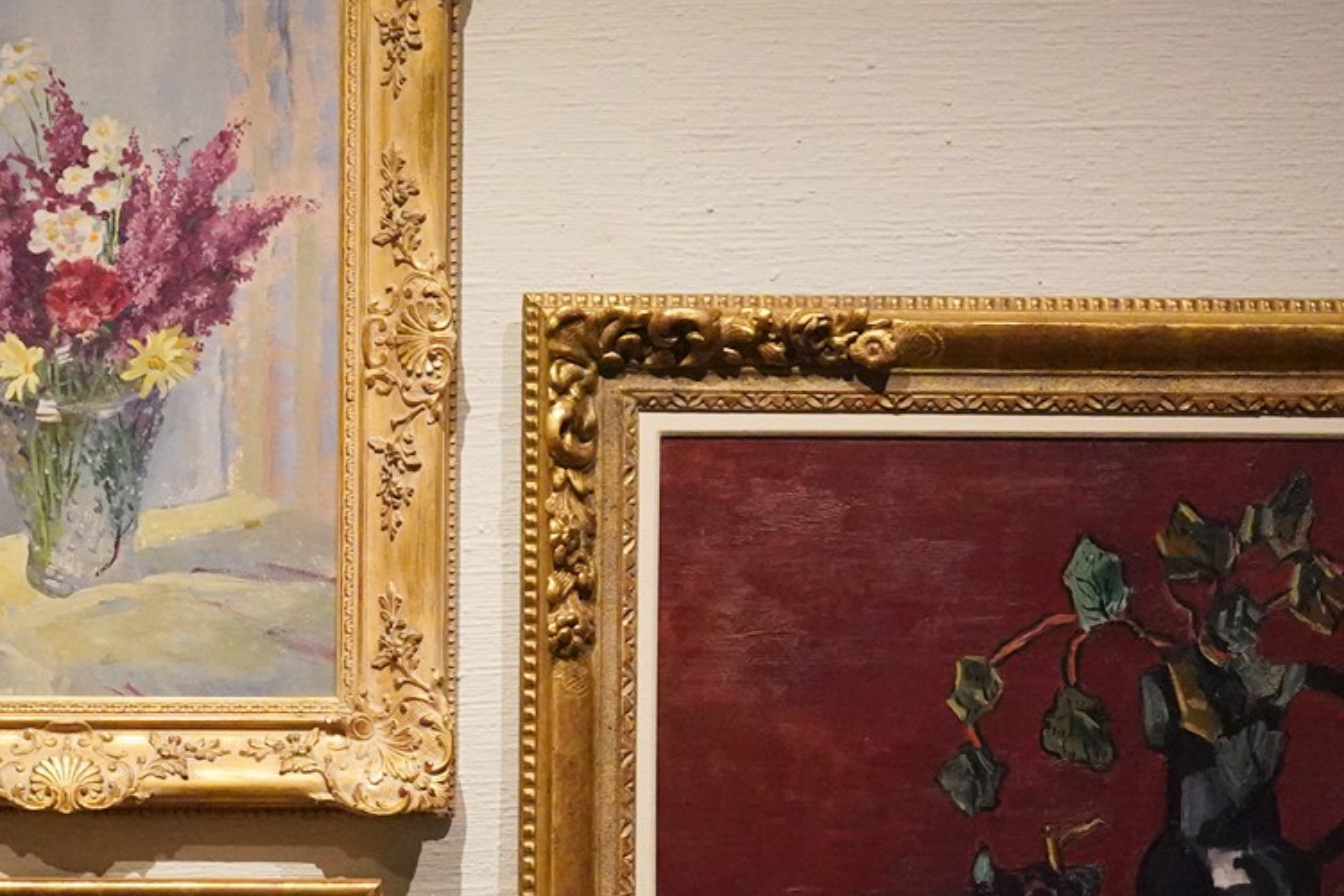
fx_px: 3882
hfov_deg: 19.3
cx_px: 172
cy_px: 862
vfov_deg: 13.0
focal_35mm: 104
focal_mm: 39
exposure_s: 1/100
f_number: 10
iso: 6400
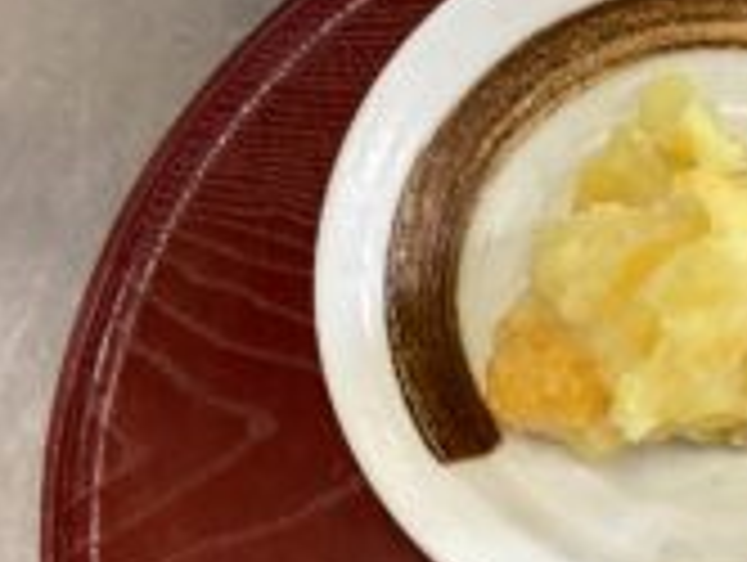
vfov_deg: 21.1
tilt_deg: -75.5
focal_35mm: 70
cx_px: 727
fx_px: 1513
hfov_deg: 26.4
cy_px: 285
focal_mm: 3.3
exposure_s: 1/50
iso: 160
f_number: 2.4
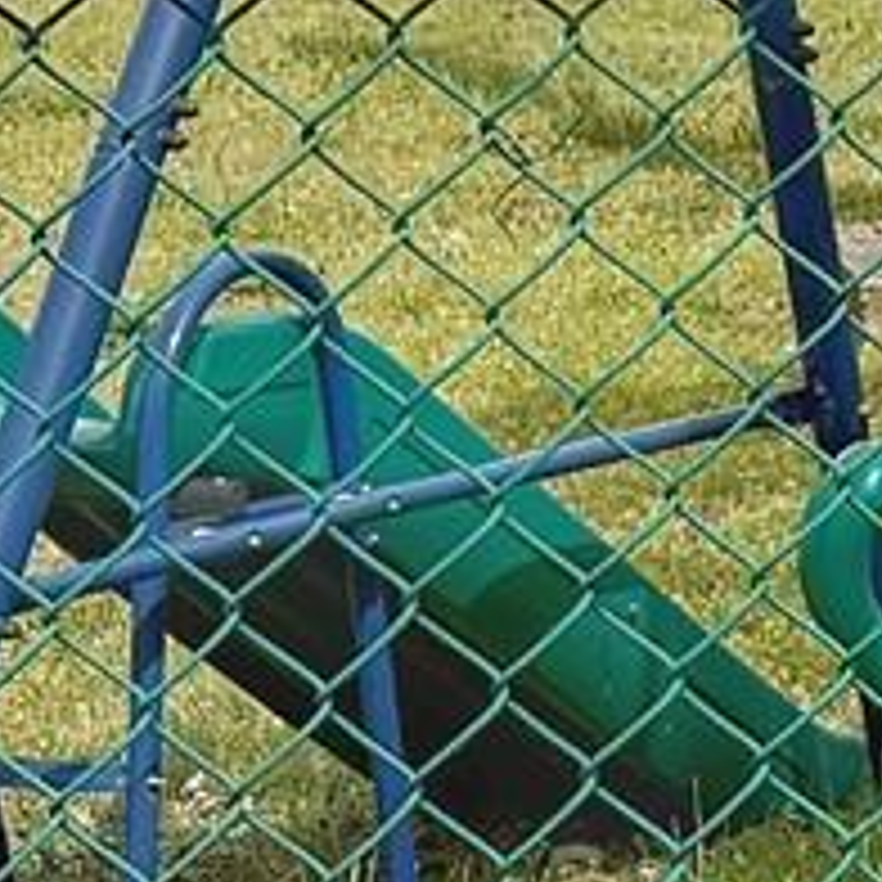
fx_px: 6400
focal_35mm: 222
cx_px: 2862
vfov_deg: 7.9
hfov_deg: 6.9
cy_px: 130
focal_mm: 6.76
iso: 80
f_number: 1.78
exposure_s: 1/8130
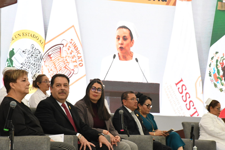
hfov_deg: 15.2
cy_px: 75
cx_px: 112
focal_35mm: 135
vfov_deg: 10.2
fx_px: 844
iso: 4000
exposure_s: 1/125
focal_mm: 90
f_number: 13
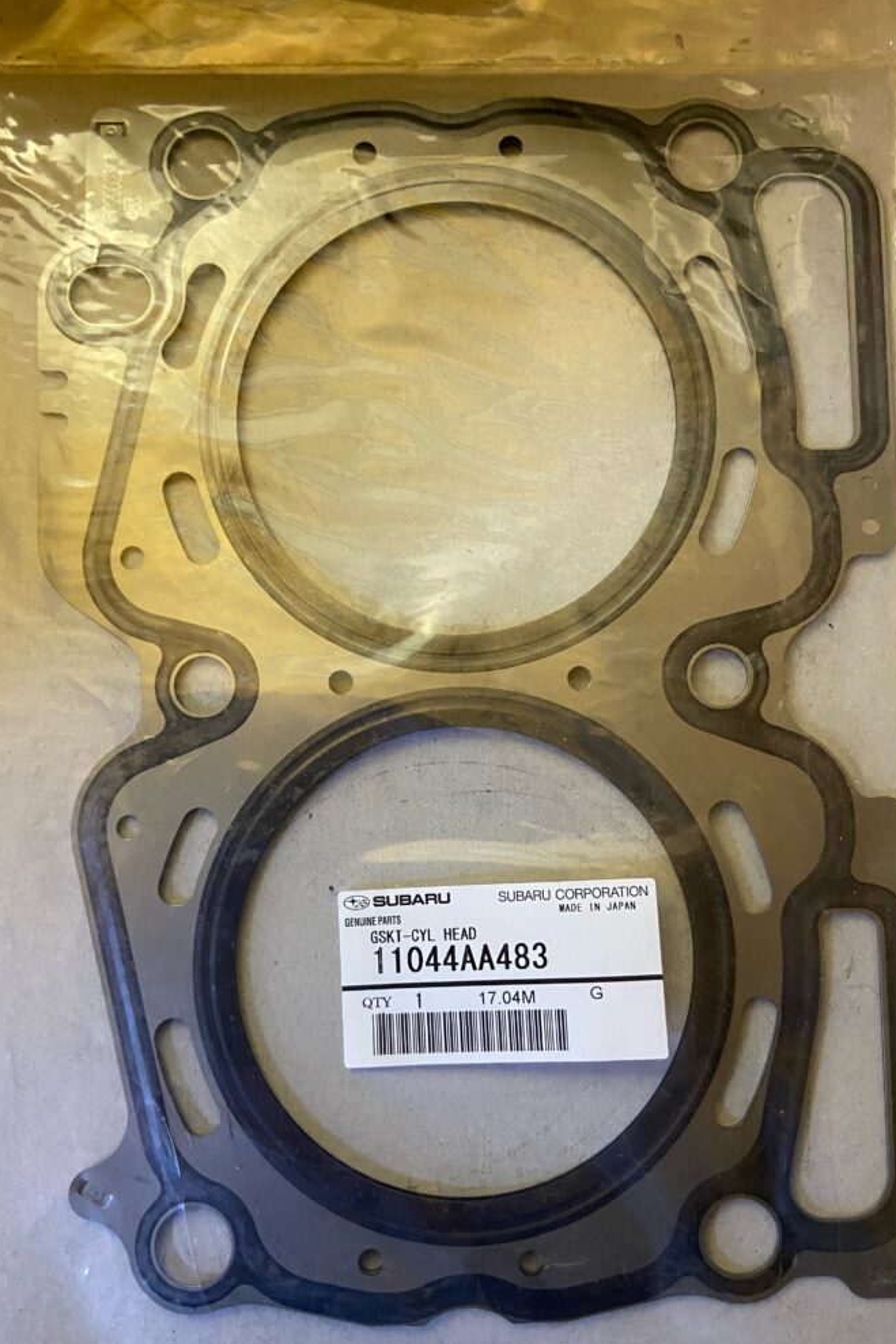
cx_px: 470
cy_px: 689
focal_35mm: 28
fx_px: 1046
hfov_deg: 46.4
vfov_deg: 65.5
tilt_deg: -80.7
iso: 400
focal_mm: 4.25
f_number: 1.8
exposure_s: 1/50
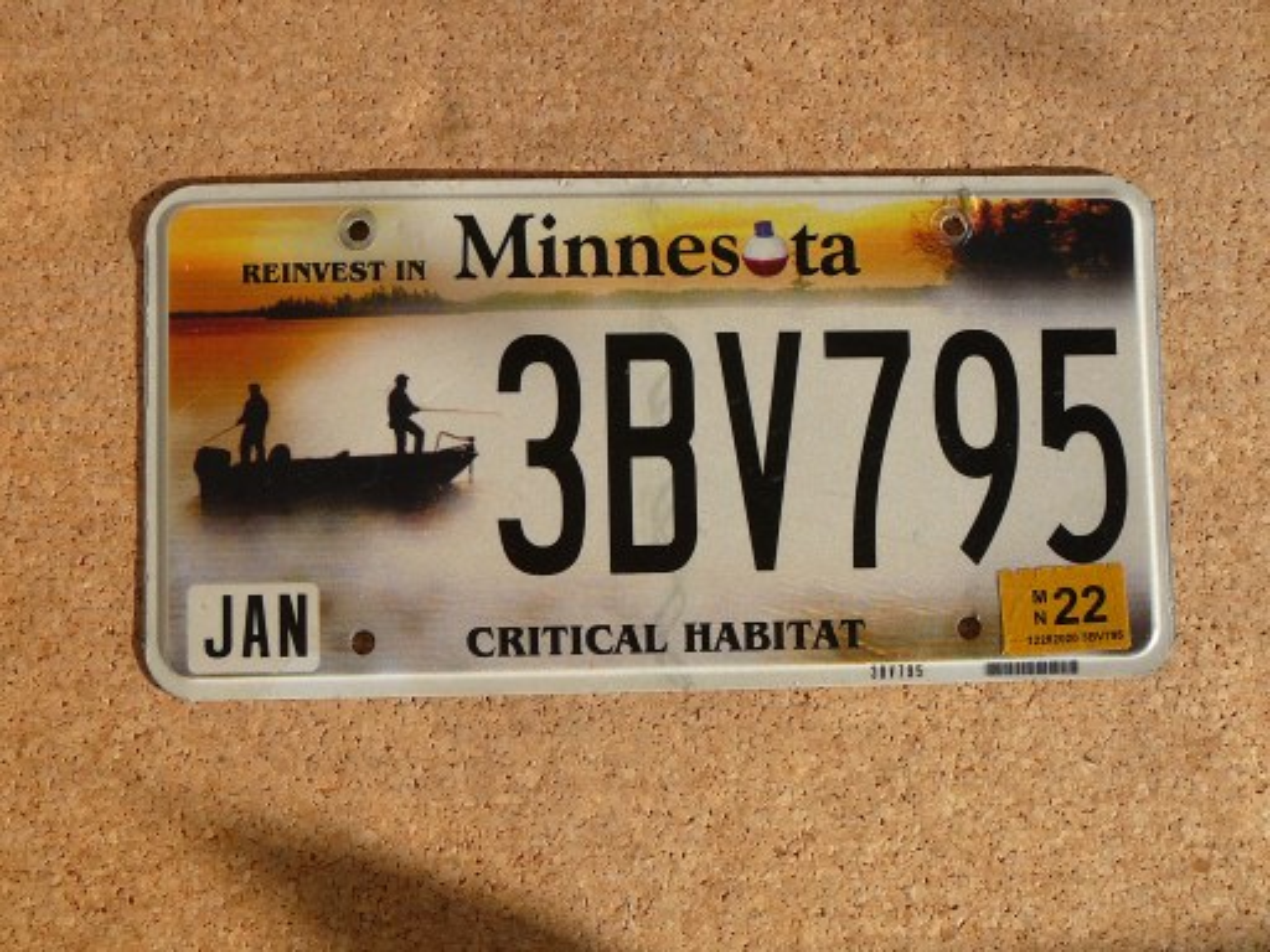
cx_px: 635
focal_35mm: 41
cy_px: 476
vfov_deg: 35.1
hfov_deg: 45.8
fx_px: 1504
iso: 80
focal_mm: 6.1
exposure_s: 1/500
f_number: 3.1
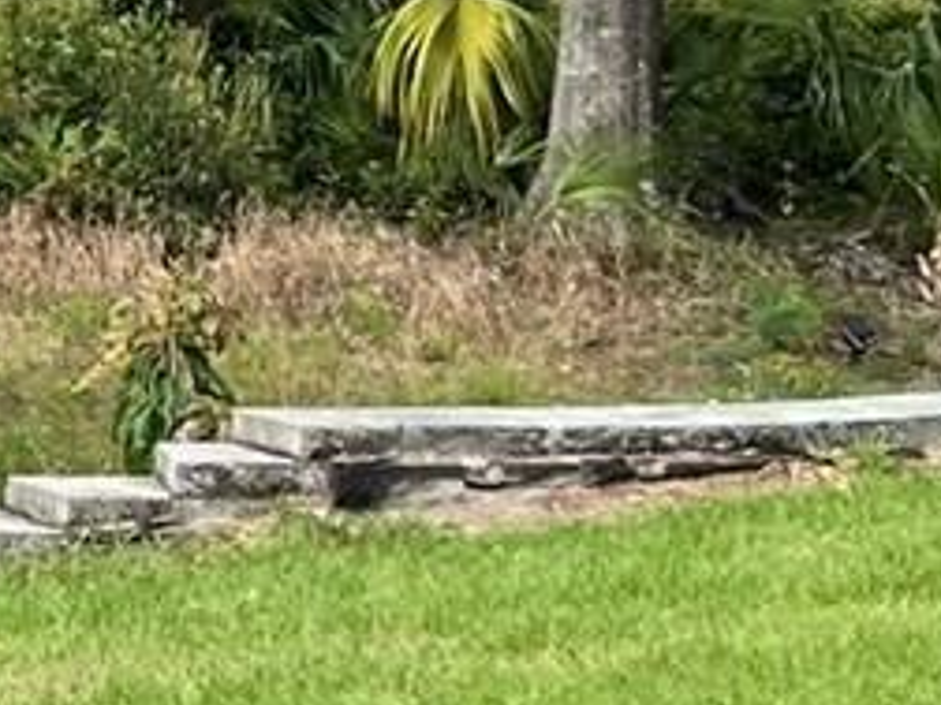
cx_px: -1721
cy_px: -52
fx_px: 4485
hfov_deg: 9.7
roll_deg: +0.0
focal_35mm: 165
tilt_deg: -5.6
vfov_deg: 8.9
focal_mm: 5.1
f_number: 1.6
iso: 50
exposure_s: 1/1266
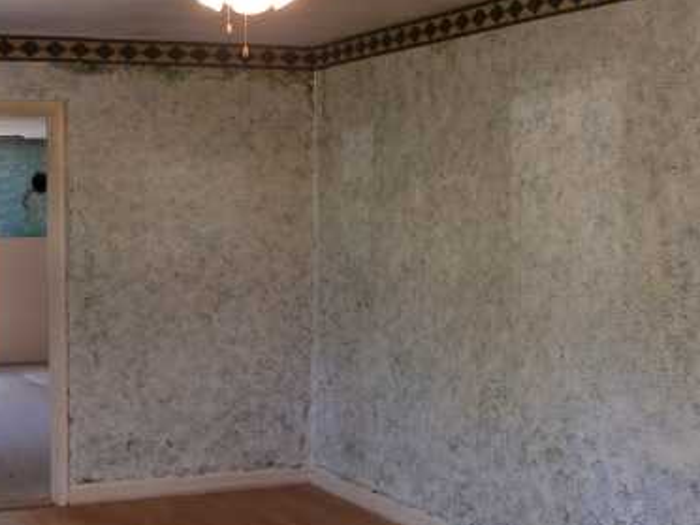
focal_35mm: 62
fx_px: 1254
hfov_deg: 30.6
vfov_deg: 23.6
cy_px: 342
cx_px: 160
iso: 200
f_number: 2.8
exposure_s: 1/60
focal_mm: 6.3
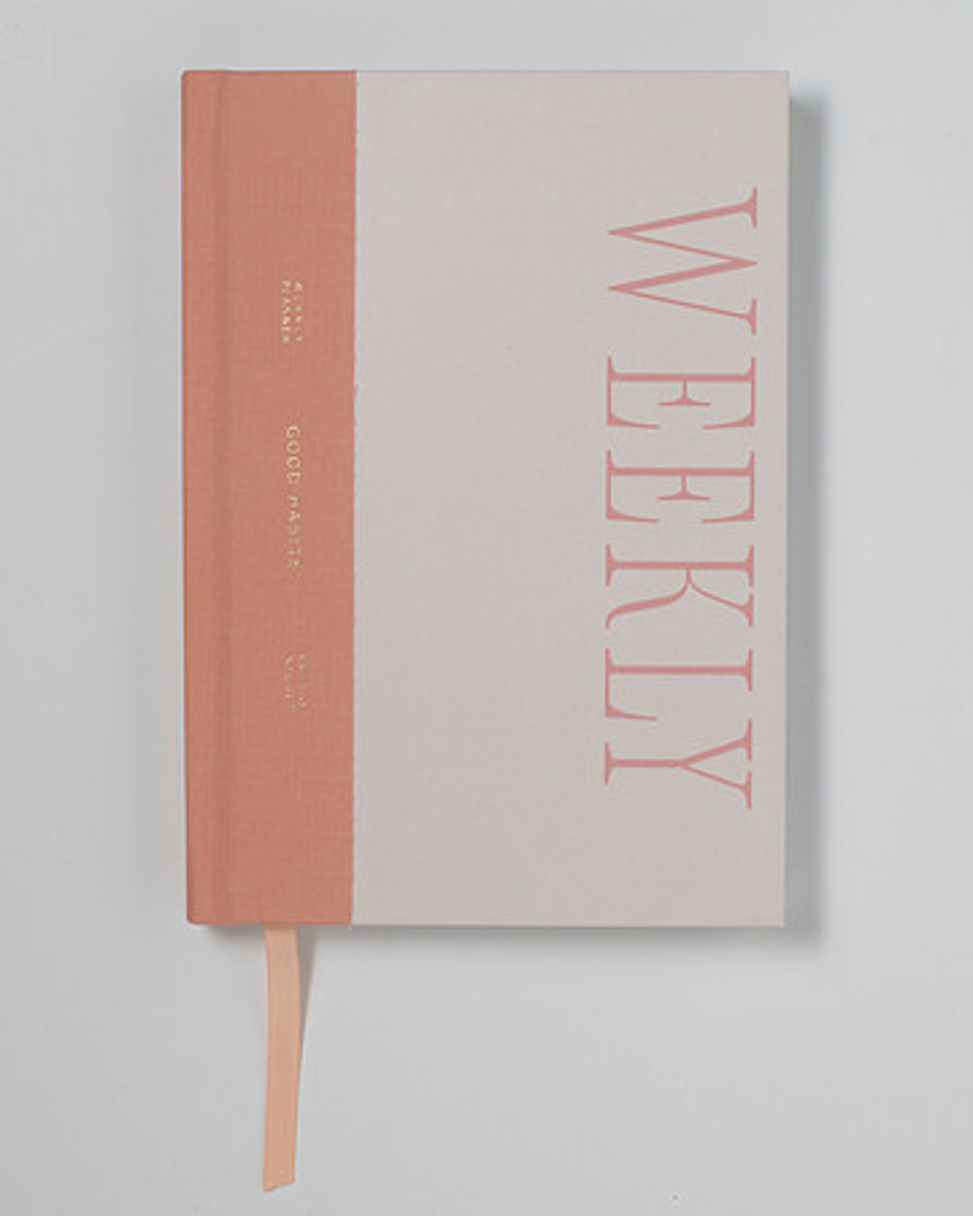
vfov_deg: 20.5
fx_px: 3367
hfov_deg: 16.4
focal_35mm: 94
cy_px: 609
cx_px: 480
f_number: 10
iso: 200
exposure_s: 1/200
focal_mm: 50
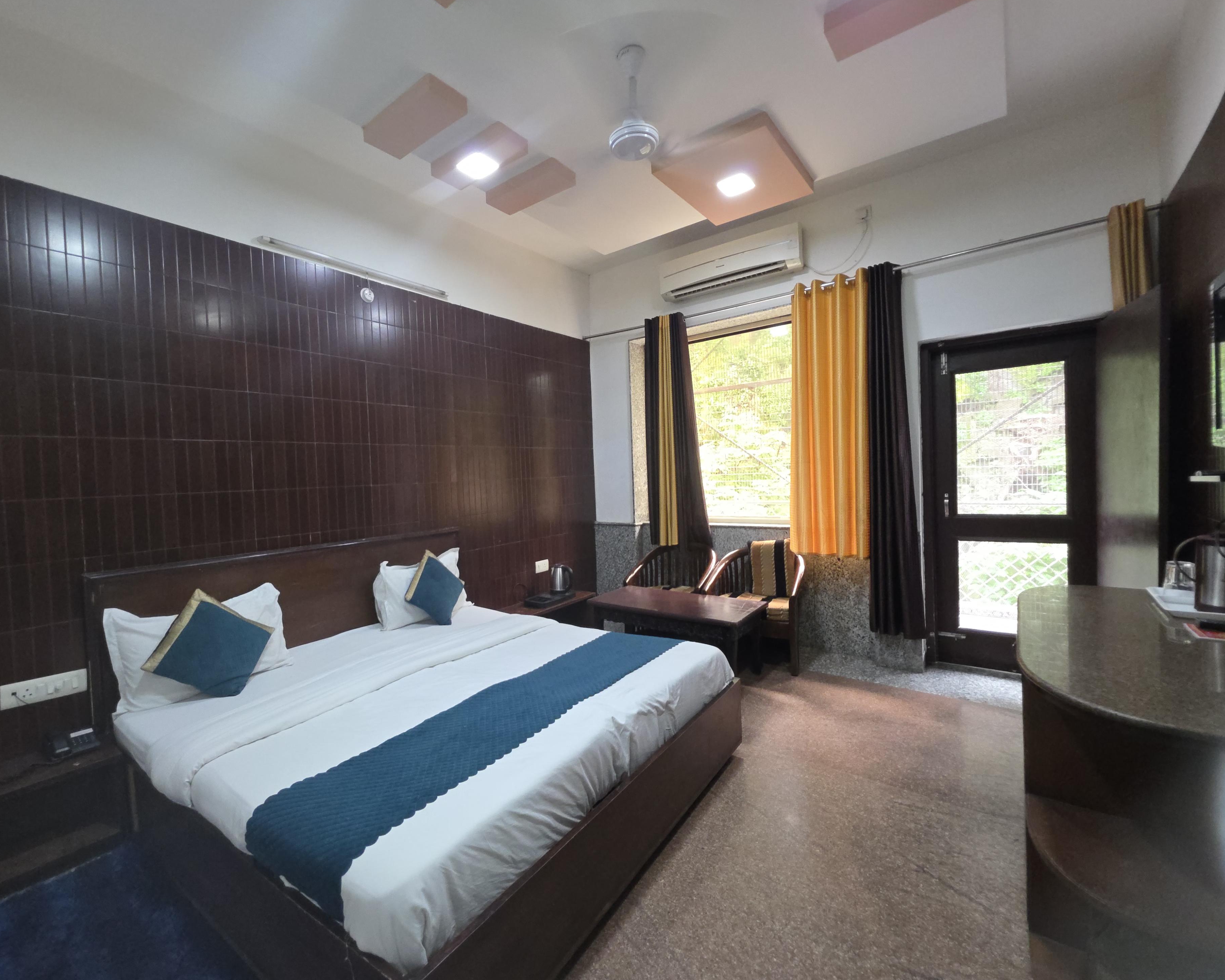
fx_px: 508
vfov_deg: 88.0
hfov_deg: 100.6
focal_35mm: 14
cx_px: 571
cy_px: 492
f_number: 1.9
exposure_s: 1/50
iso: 200
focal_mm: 2.2
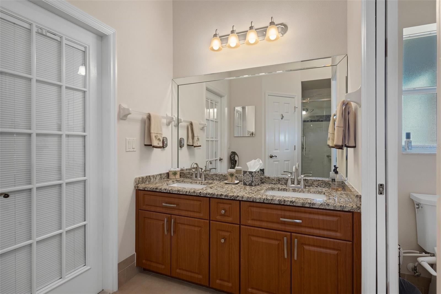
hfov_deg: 93.3
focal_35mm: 17
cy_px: 147
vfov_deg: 70.4
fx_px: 208
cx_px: 220
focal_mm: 17
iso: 400
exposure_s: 1/6
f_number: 8
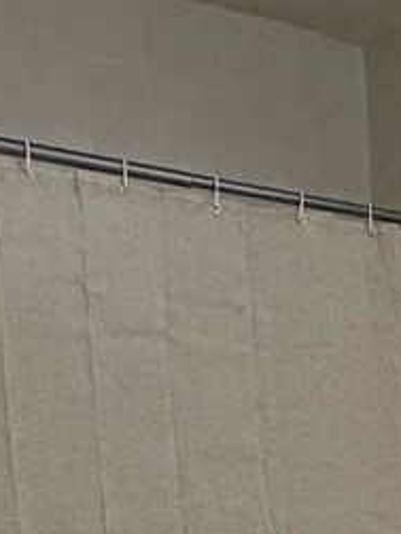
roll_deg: -0.3
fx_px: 1375
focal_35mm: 89
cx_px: 836
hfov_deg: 13.7
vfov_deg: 18.7
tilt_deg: -12.6
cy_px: 865
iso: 100
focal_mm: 2.22
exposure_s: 1/120
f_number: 2.2
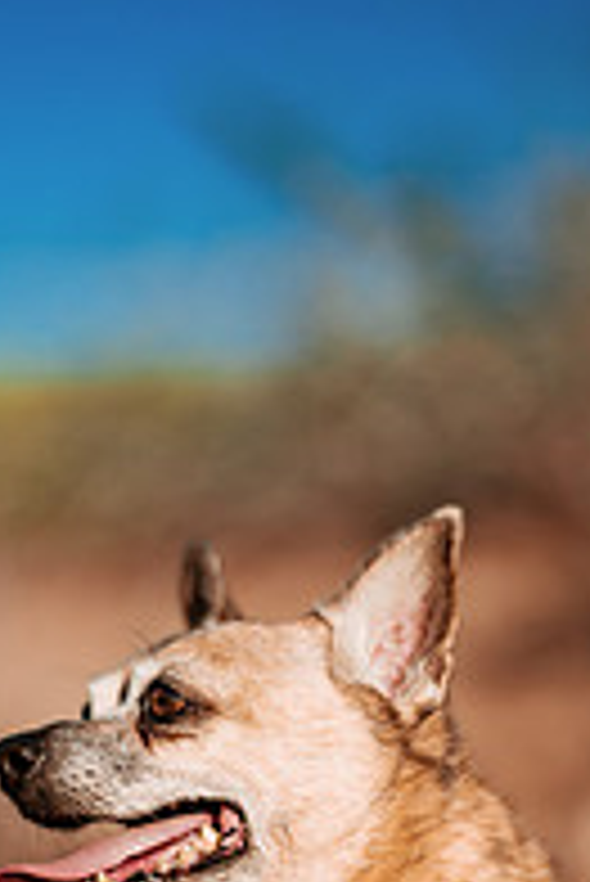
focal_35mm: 133
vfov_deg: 15.2
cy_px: 832
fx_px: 3264
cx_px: 396
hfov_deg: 10.3
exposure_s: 1/8000
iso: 100
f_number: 1.4
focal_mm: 58
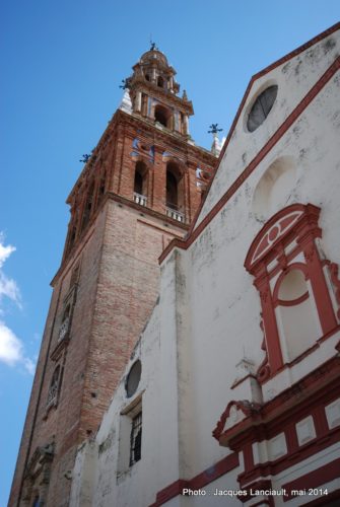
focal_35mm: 36
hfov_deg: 37.0
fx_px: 508
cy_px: 254
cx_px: 170
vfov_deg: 53.1
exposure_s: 1/160
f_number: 6.3
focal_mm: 24
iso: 100
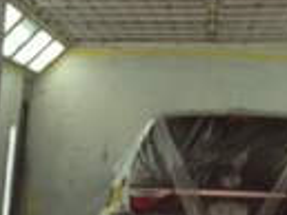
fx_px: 1436
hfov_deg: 10.0
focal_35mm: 173
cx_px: -412
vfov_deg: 8.3
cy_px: 392
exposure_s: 1/120
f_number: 2.4
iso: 80
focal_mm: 4.28
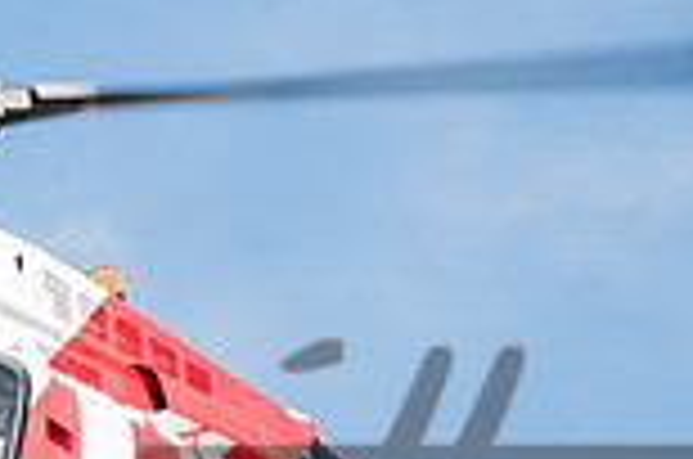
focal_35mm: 578
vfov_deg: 2.4
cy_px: 560
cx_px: -122
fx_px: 11103
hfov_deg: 3.6
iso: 100
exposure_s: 1/320
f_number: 4.8
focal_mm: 102
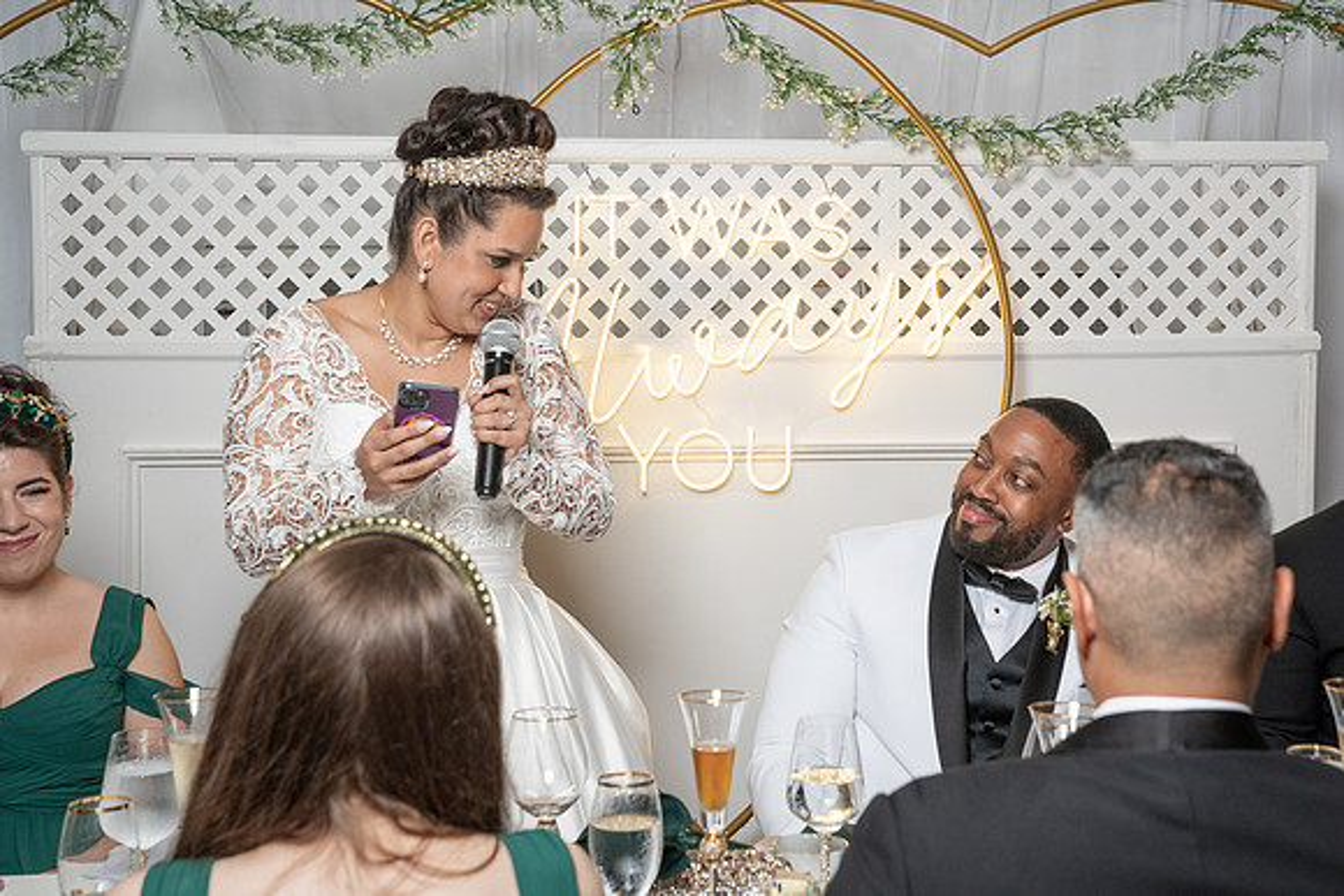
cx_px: 792
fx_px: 2371
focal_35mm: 63
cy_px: 351
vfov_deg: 21.4
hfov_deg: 31.6
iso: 1000
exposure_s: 1/200
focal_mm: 51
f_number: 5.6
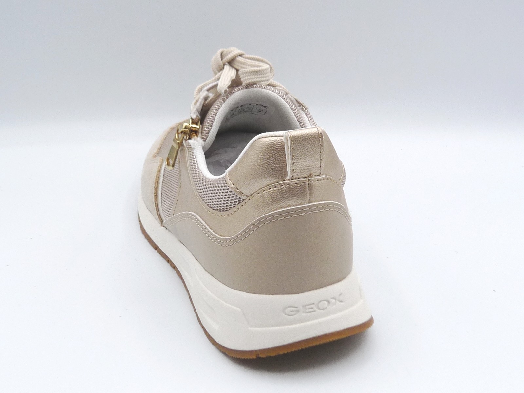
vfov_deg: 29.7
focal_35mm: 49
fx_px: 742
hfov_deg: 38.9
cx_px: 262
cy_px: 196
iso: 100
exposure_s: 1/200
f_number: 5
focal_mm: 4.8
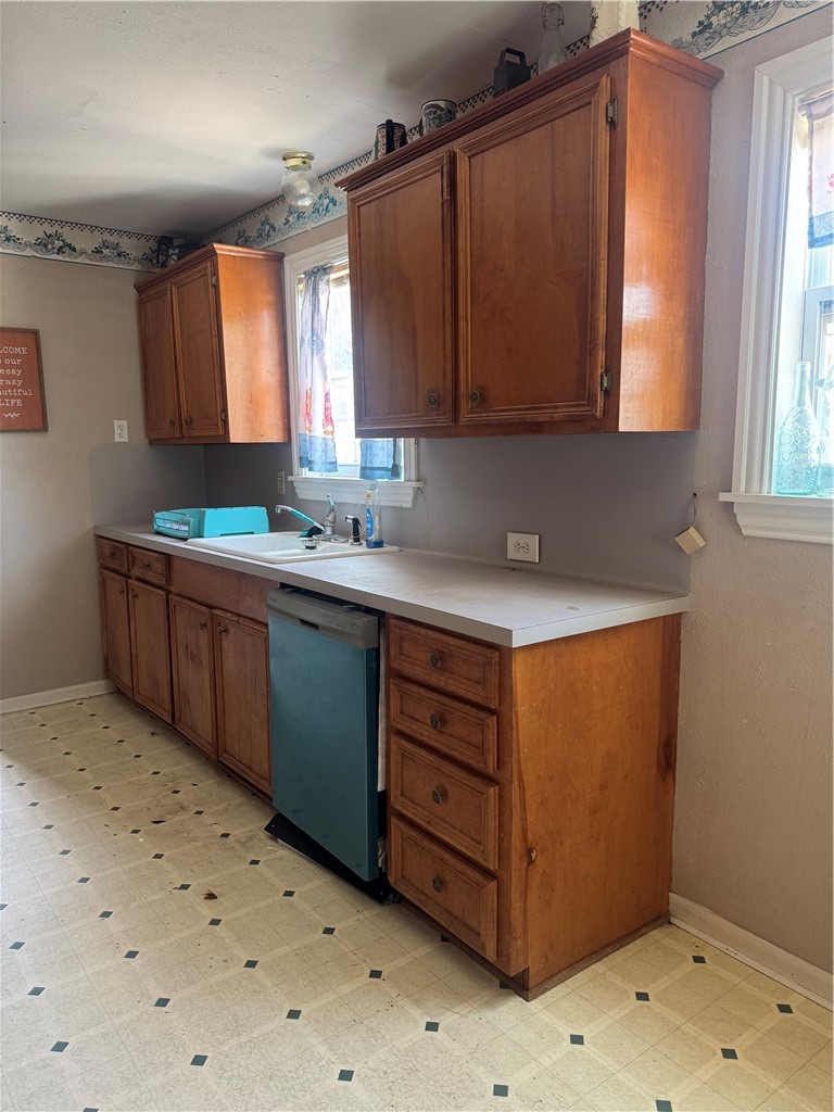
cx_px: 417
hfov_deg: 56.8
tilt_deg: -8.9
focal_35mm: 24
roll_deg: +1.0
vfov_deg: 71.6
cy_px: 556
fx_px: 771
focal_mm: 6.76
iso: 200
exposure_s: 1/62
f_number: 1.78
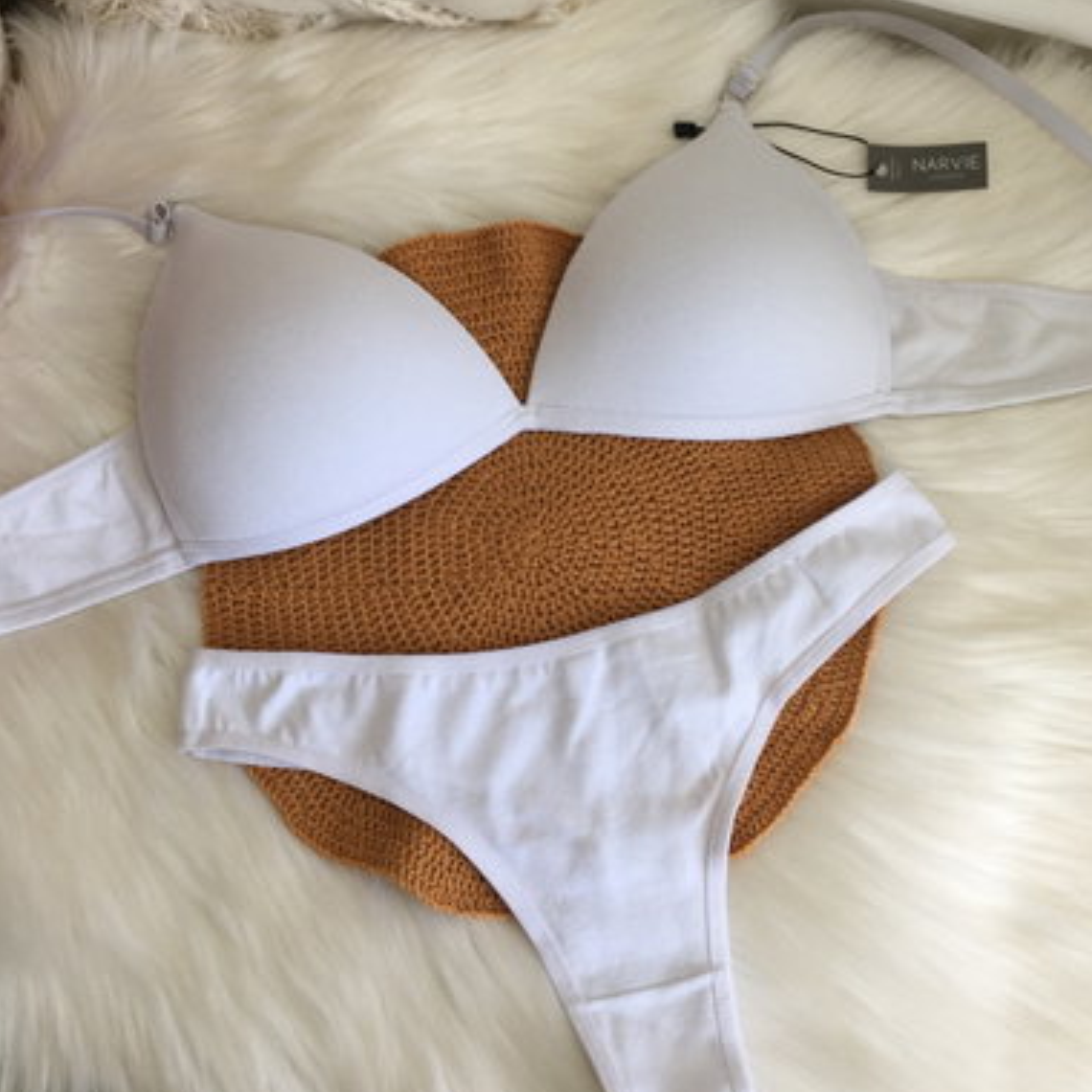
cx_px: 569
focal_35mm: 36
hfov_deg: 46.0
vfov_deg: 46.0
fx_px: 1285
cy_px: 499
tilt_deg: -70.2
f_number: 2.2
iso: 25
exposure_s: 1/50
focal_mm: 4.15
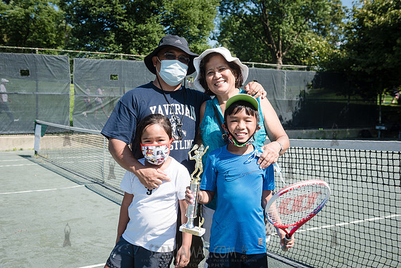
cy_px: 134
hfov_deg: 48.4
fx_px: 446
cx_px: 200
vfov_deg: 33.4
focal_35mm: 40
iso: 125
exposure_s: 1/640
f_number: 5.6
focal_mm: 40
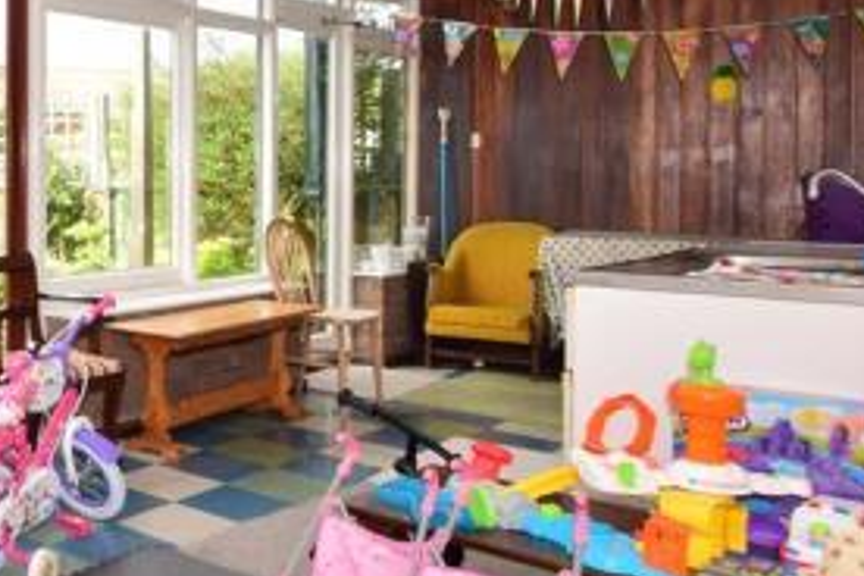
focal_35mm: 39
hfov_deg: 39.7
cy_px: 174
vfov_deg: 33.6
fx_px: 940
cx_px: -97
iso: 400
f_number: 7.1
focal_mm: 11
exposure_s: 1/160
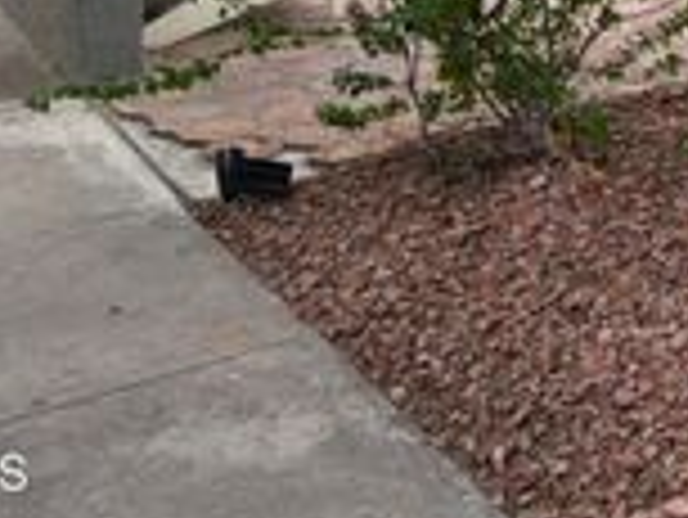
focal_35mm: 85
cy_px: -295
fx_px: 1691
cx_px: 868
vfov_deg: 15.8
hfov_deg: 21.1
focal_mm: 5.96
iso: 50
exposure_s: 1/123
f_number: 1.6
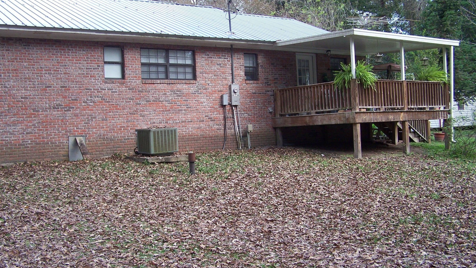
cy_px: 127
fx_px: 530
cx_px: 240
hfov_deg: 48.4
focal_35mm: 42
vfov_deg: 28.3
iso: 80
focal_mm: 6.3
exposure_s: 1/40
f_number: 2.8
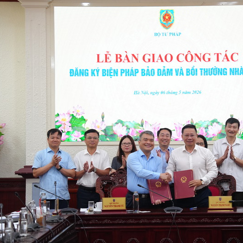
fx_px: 715
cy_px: 122
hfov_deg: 19.2
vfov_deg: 19.3
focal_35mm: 90
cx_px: 164
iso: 2000
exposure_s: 1/400
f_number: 2.8
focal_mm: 70
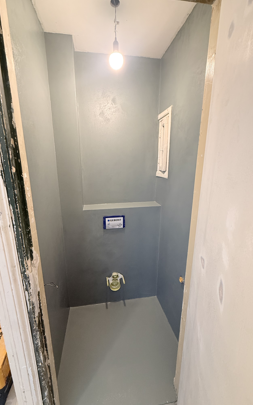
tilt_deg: -13.2
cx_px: 119
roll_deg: +0.2
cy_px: 201
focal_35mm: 15
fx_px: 165
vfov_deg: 101.5
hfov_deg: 74.7
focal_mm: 2.22
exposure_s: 1/50
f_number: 2.2
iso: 320
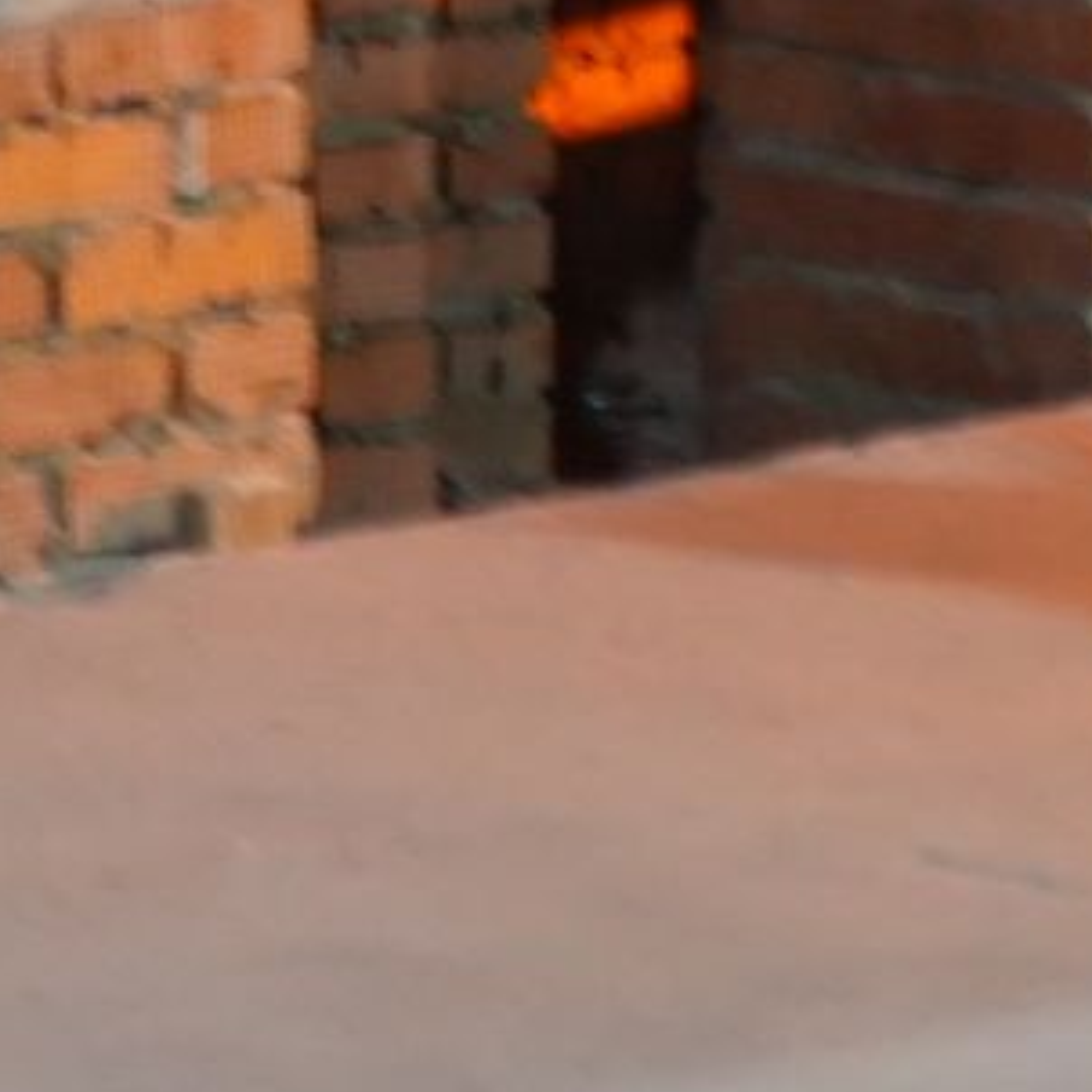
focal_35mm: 519
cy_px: -1945
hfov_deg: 3.2
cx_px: -3124
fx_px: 18523
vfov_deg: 3.3
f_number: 2.8
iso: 1000
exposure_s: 1/50
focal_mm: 57
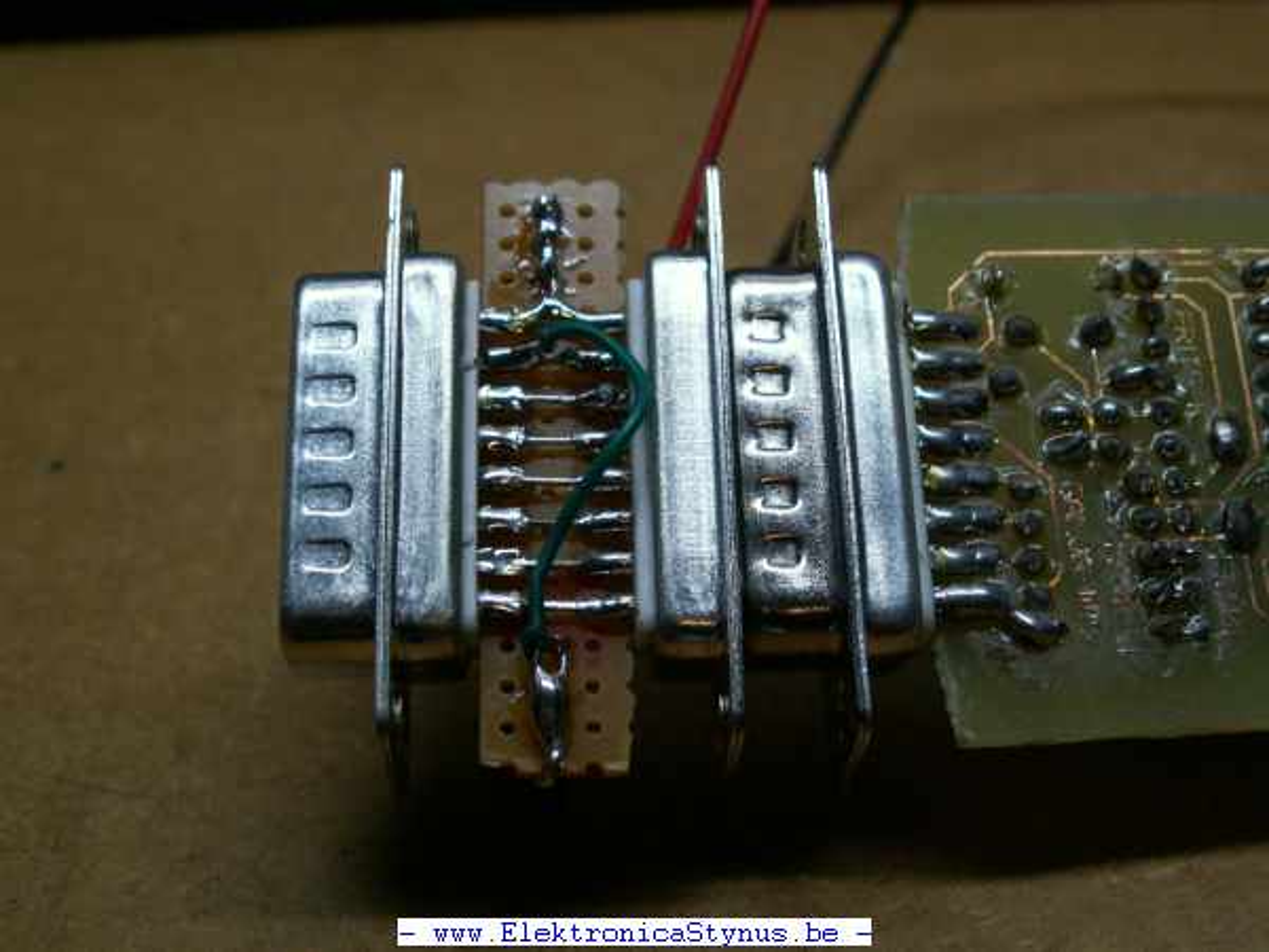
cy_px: 476
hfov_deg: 31.2
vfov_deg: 23.7
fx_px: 2273
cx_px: 634
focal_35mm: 62
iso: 80
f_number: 3.2
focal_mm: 10.28
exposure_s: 1/40
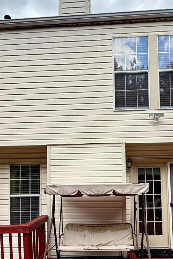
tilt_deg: +3.7
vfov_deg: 56.1
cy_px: 170
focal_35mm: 33
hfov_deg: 39.9
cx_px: 93
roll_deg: +1.1
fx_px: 238
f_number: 2.2
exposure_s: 1/901
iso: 50
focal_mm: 2.22
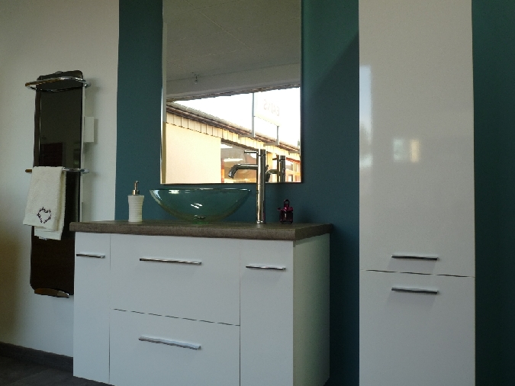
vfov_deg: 48.2
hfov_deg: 61.7
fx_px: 431
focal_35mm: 29
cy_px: 193
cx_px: 258
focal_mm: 5.1
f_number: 2.8
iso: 100
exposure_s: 1/30
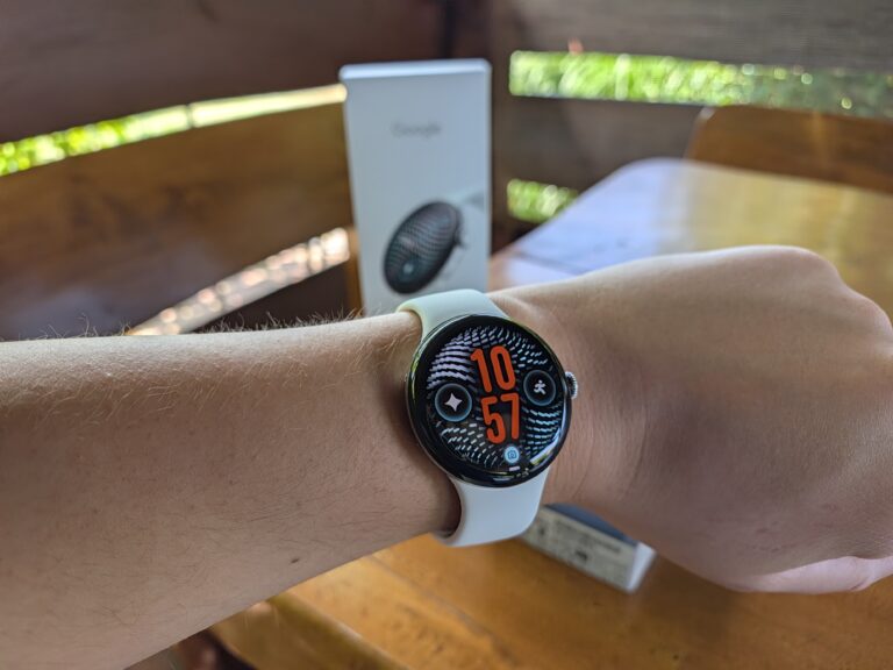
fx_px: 593
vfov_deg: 58.9
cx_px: 446
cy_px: 335
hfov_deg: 73.9
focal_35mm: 23
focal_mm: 5.28
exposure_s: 1/58.8
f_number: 1.7
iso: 20
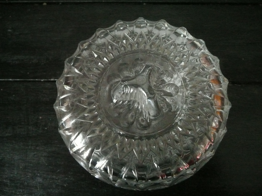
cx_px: 131
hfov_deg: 63.4
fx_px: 212
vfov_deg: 49.7
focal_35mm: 28
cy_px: 98
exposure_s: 1/8
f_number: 3.3
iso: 800
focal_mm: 4.6
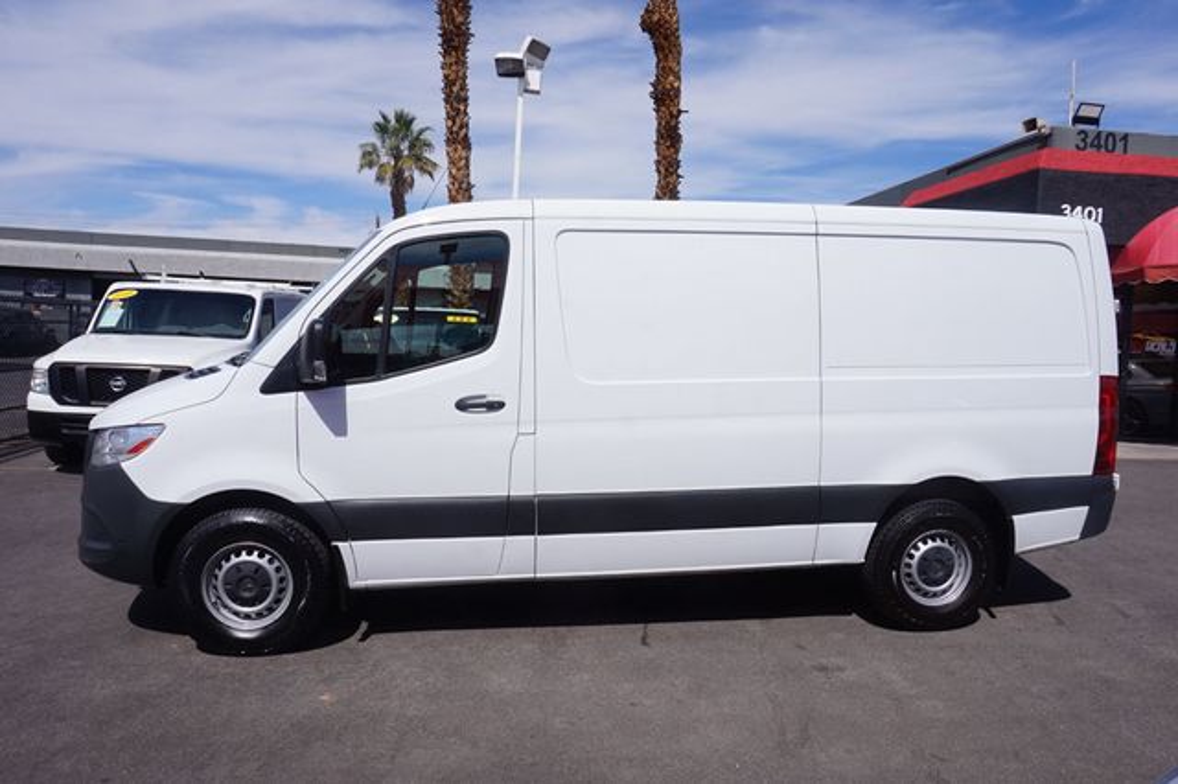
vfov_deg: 53.1
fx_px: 785
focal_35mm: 24
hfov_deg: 73.8
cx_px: 589
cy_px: 392
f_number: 14
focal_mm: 16
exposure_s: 1/160
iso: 100
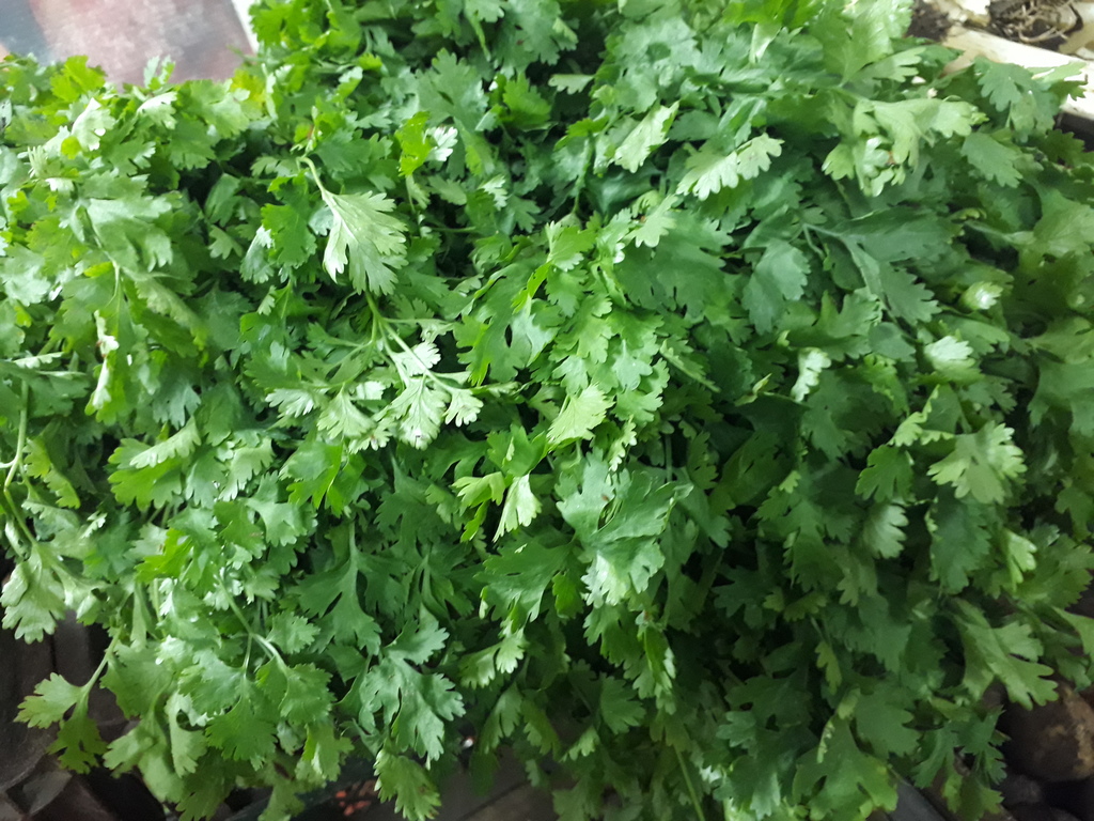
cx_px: 547
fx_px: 853
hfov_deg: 65.3
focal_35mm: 27
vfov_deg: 51.4
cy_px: 410
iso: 320
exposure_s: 1/15
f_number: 1.9
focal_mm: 3.6
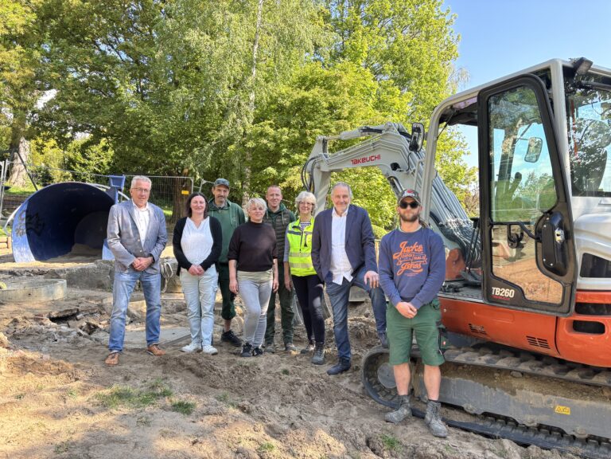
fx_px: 459
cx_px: 306
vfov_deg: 53.1
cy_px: 230
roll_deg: +1.9
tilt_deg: -0.4
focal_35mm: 26
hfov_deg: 67.3
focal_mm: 5.96
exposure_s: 1/364
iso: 50
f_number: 1.6
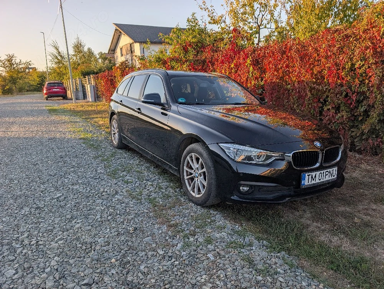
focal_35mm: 24
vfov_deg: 56.9
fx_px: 267
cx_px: 192
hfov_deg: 71.5
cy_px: 144
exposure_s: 1/345
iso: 19
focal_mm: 6.9
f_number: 1.68
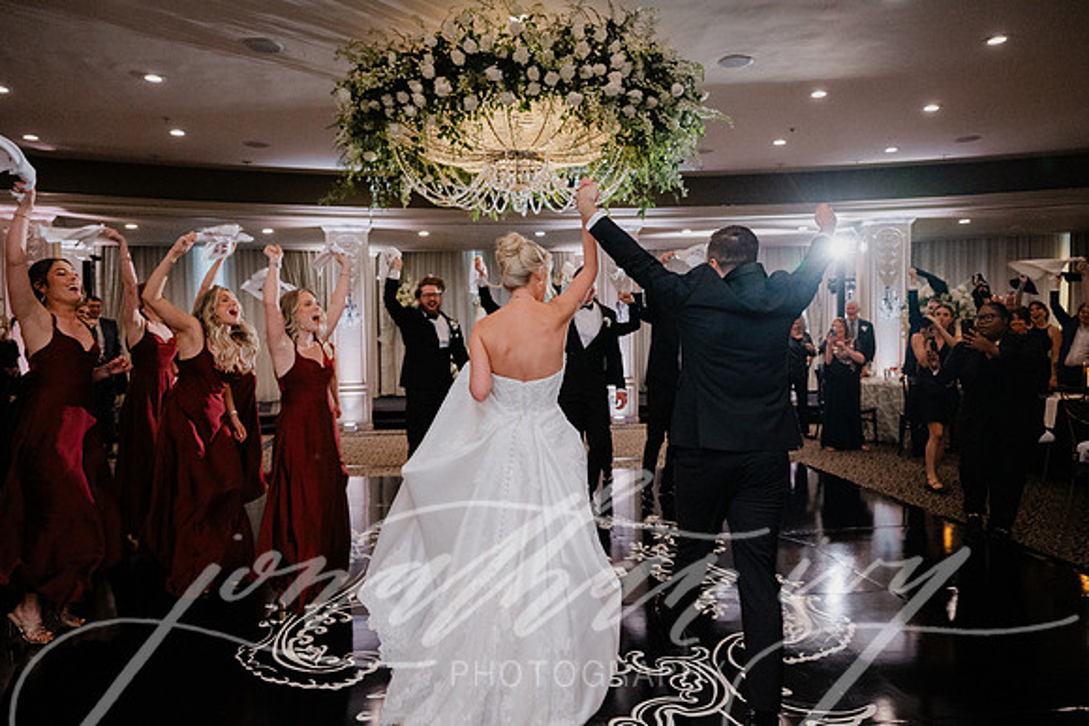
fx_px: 726
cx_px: 544
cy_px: 363
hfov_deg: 73.7
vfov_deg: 53.2
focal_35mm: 24
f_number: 2.8
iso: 2500
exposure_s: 1/160
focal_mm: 24
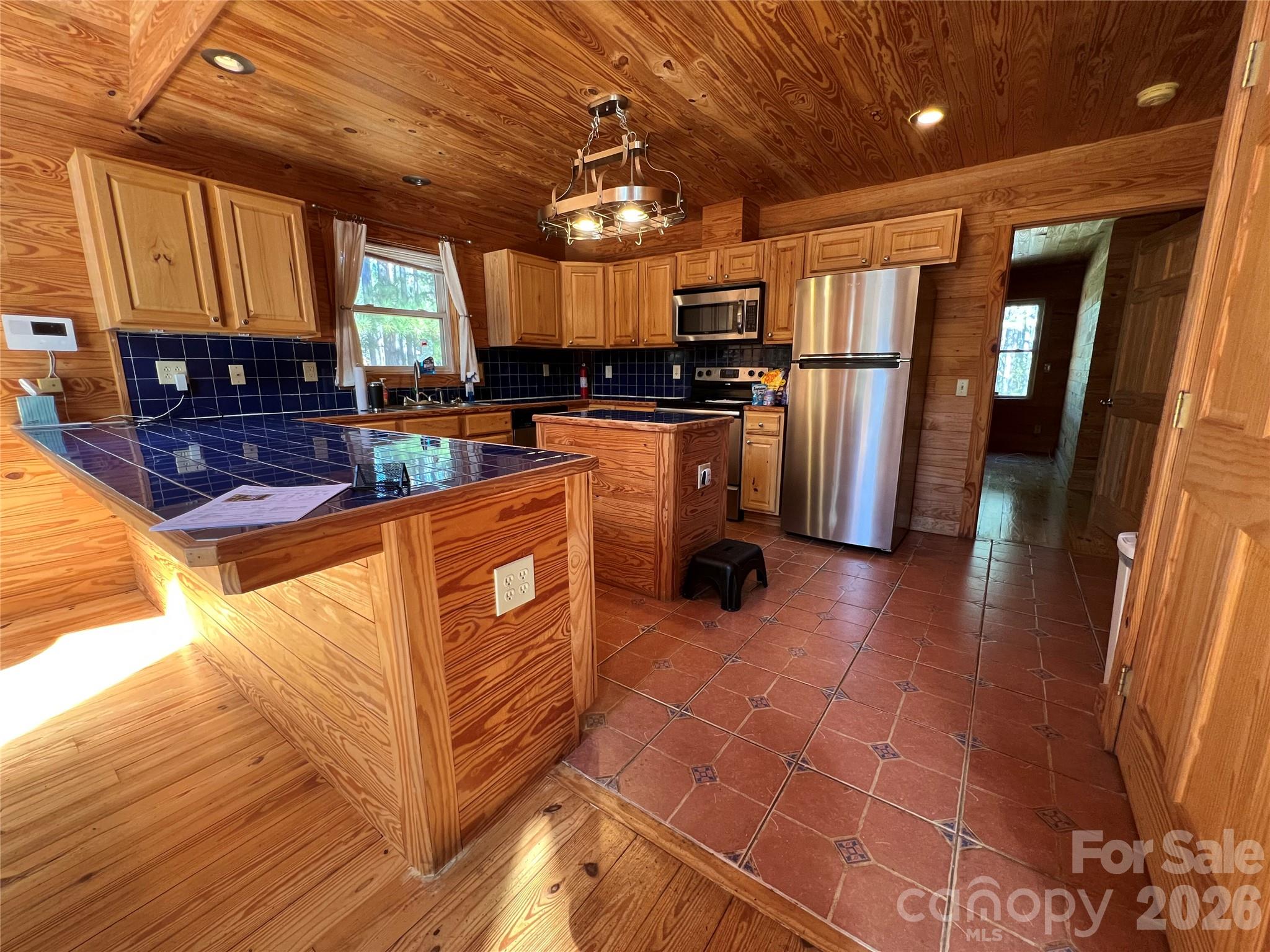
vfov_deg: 89.9
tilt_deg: -12.3
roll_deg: +0.4
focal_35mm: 13
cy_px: 476
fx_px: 477
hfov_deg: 106.2
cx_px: 635
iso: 200
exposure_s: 1/60
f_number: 1.8
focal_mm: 1.57
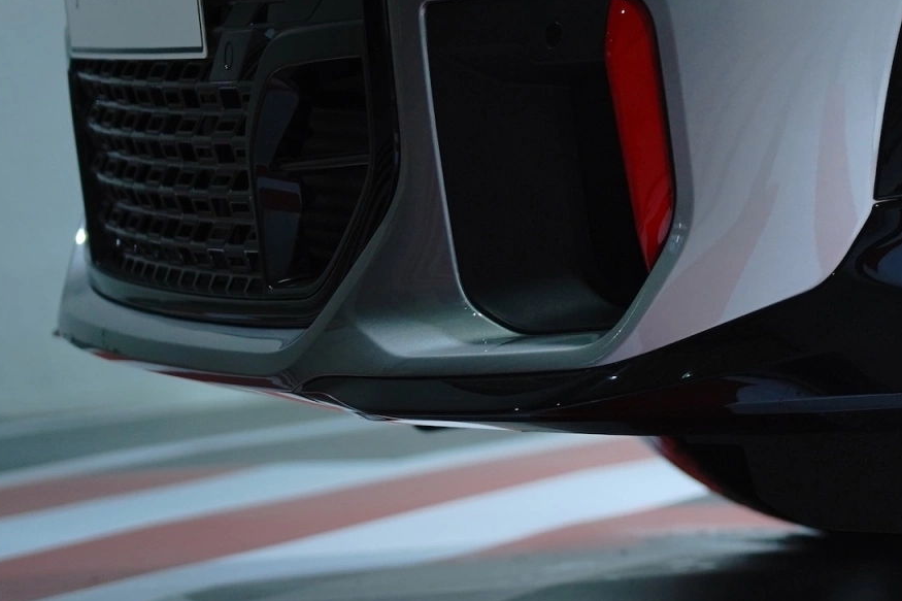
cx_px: 1157
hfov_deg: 6.0
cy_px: -11
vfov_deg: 4.0
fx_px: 8592
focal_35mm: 343
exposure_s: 1/200
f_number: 4
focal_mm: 125
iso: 500
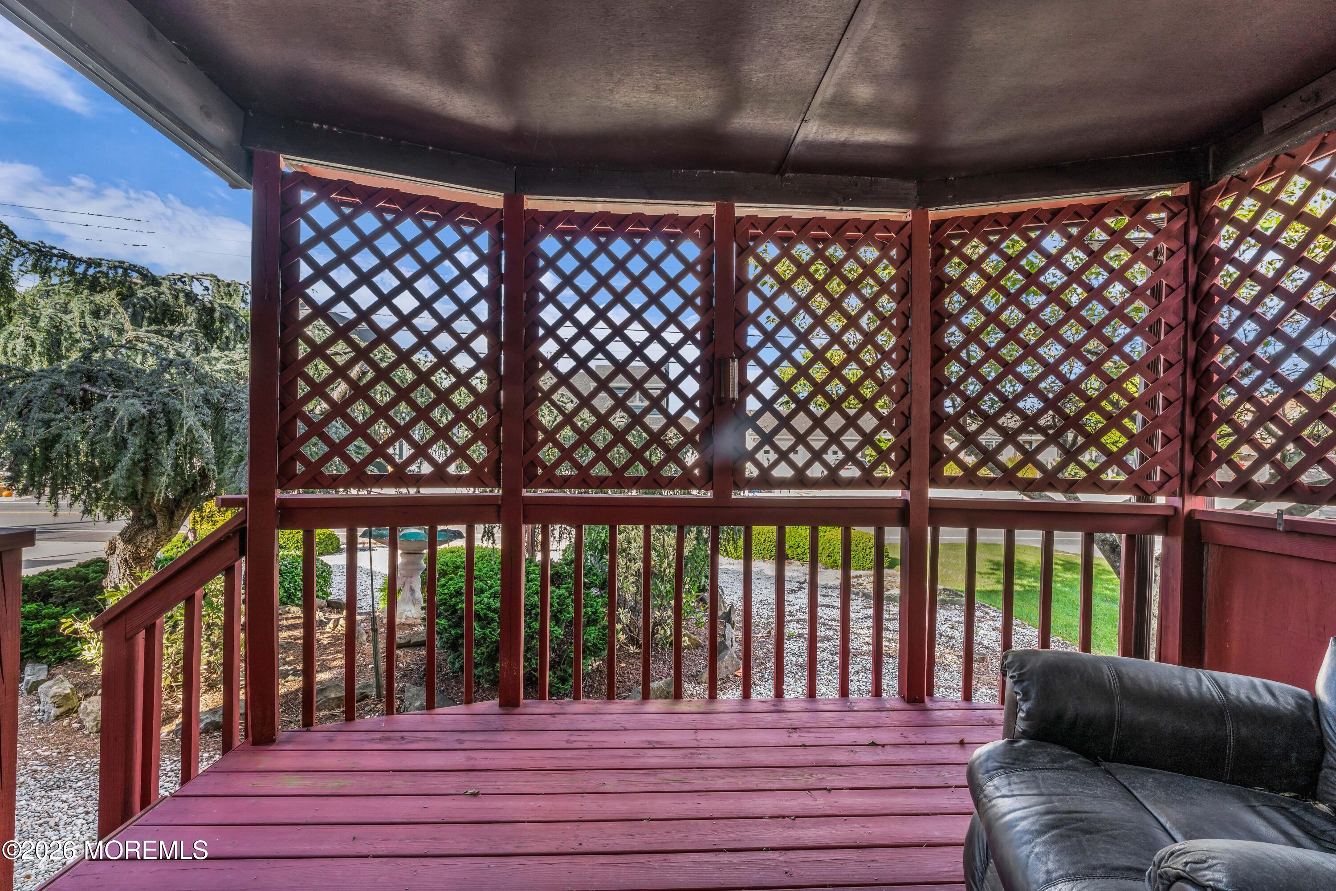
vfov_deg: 74.1
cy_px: 446
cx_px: 668
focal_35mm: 16
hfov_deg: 97.1
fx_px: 590
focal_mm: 15.9
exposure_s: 1/30
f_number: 13
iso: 400
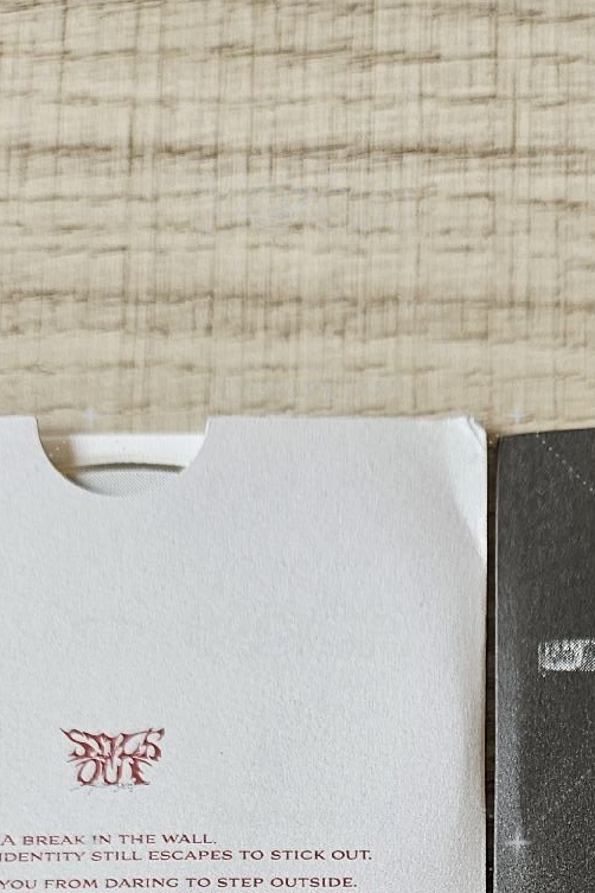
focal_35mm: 61
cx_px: 517
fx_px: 1512
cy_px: 1127
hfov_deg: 21.8
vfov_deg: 27.9
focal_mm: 5.4
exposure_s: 1/180
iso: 40
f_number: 1.8
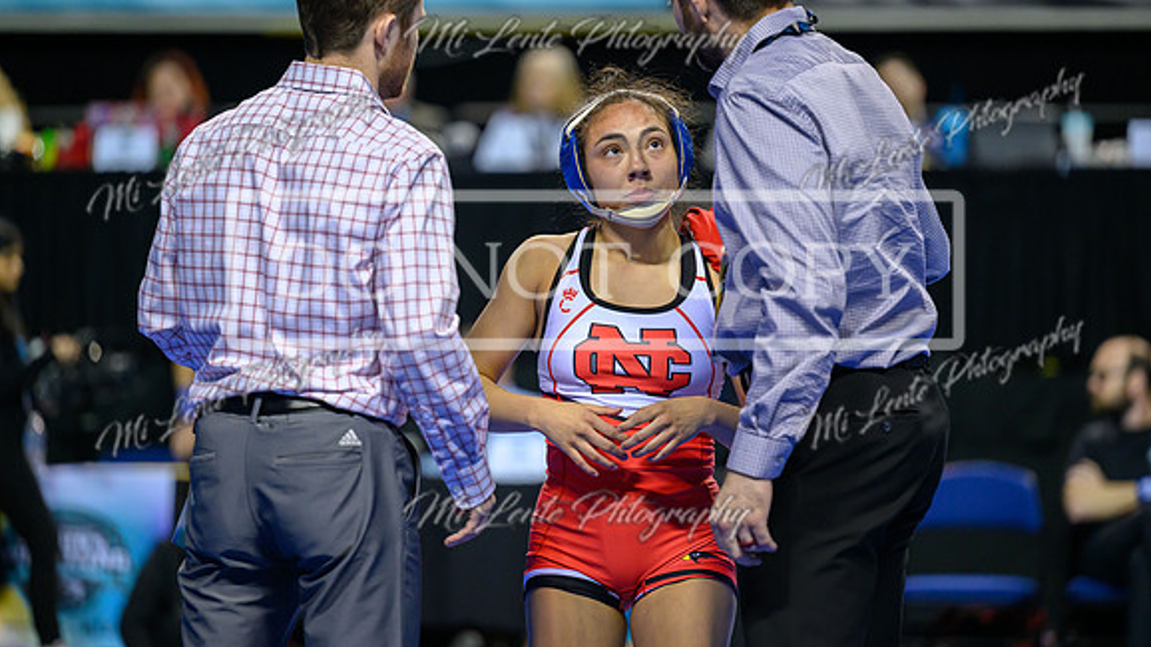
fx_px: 5615
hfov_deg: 11.7
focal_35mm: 184
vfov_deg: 6.6
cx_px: 576
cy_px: 302
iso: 2500
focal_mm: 175
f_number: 2.8
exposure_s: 1/1250
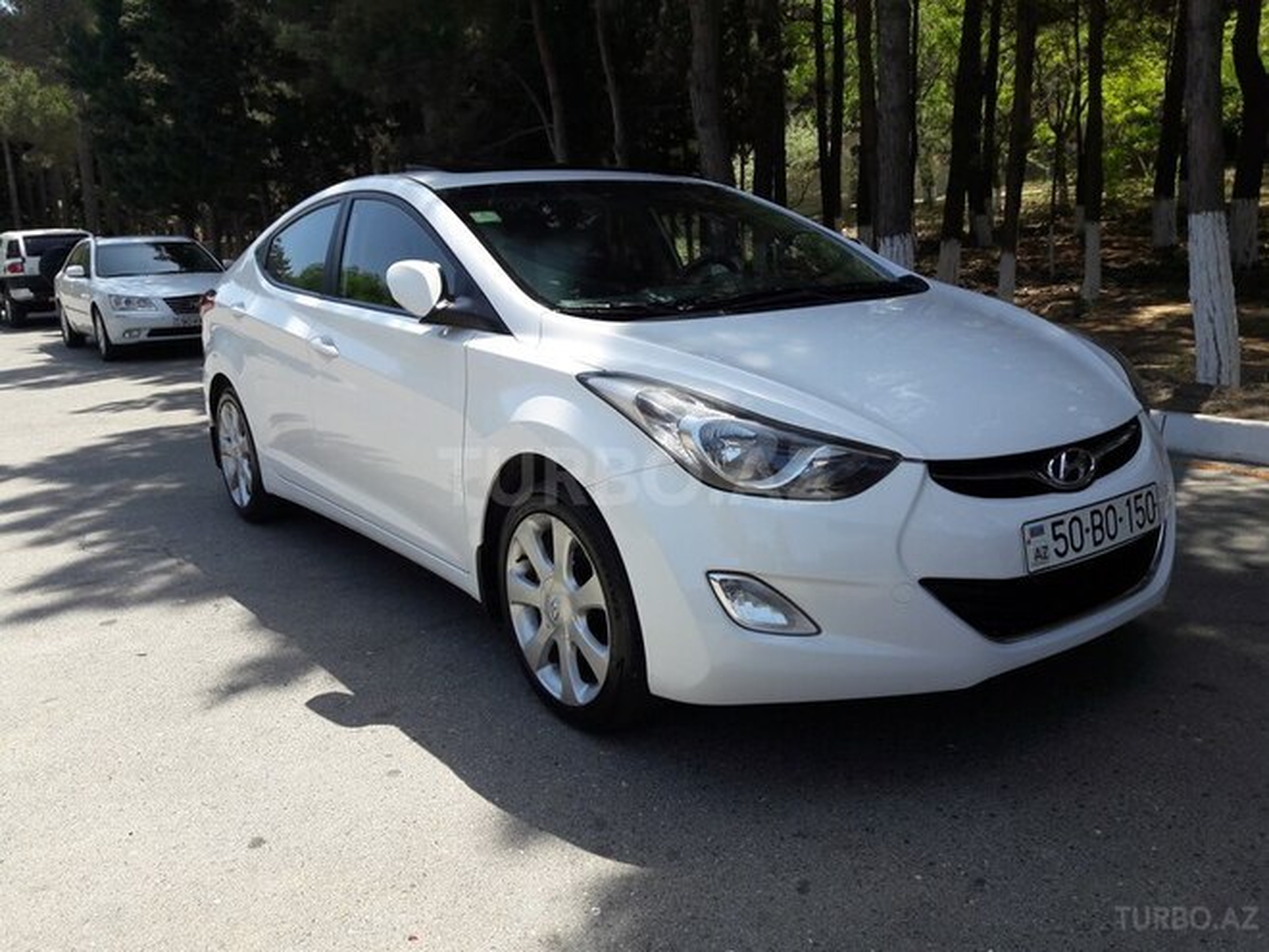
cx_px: 634
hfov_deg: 63.4
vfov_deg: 49.7
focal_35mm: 28
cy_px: 476
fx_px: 1026
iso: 40
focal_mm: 3.7
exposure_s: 1/854
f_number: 1.9
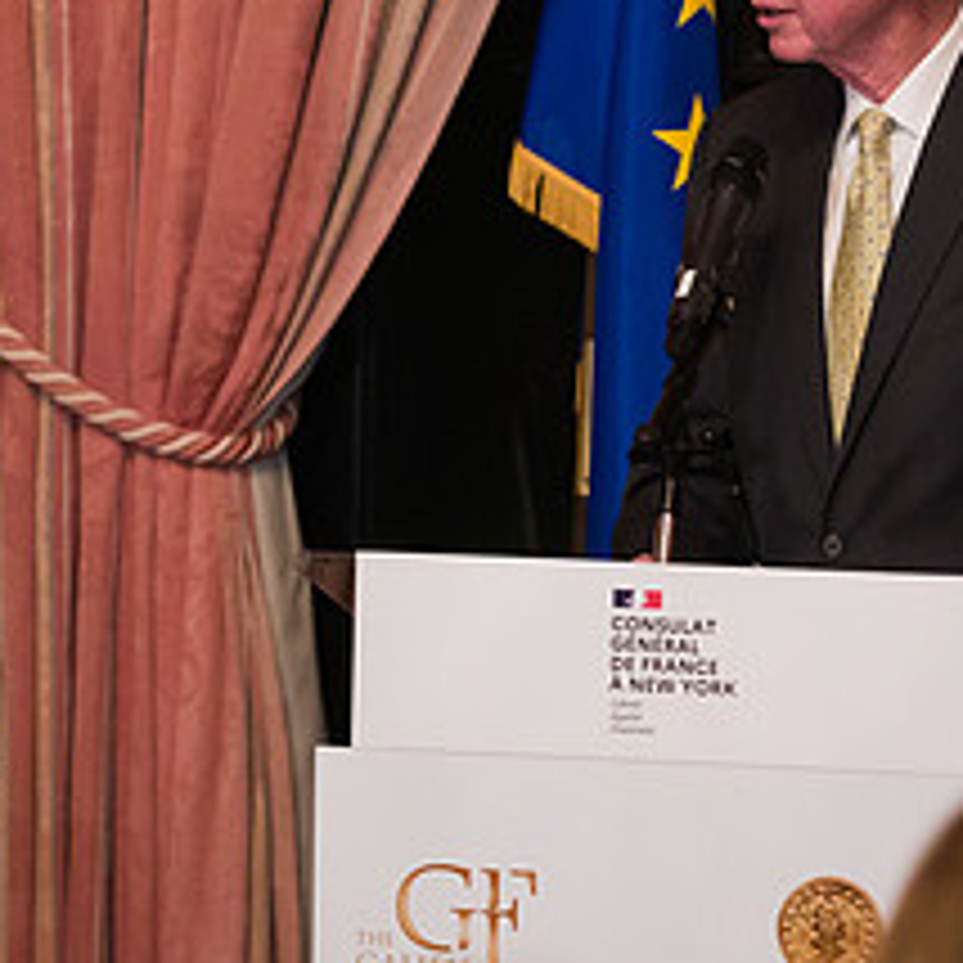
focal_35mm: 240
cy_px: 225
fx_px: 7554
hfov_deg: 7.3
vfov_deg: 7.3
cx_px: 888
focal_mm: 102
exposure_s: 1/200
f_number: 3.2
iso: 3200
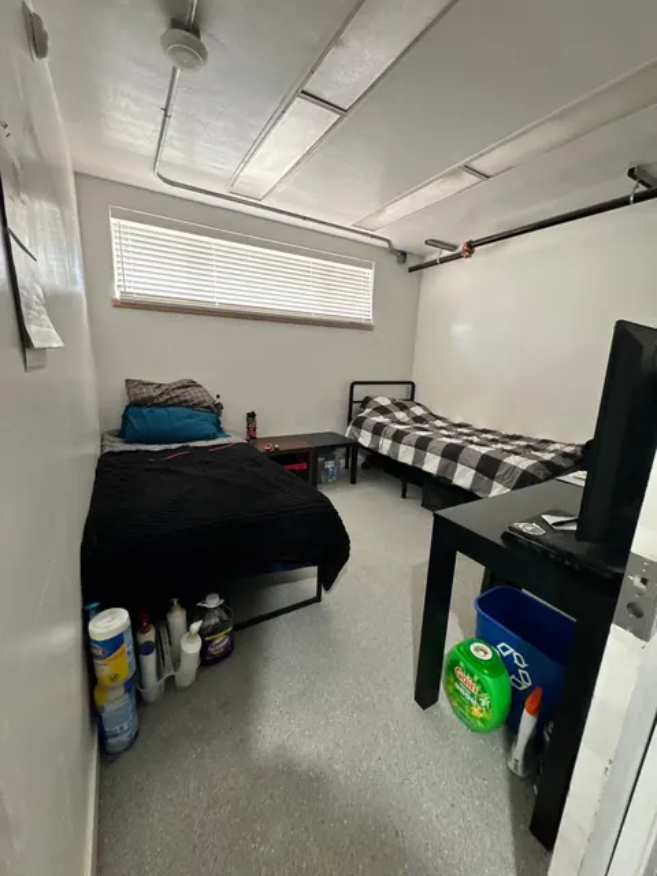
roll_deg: -2.5
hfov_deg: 85.7
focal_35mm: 14
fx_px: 354
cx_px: 328
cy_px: 438
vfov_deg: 102.1
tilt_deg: -13.2
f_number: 2.2
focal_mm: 2.22
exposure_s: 1/60
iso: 400
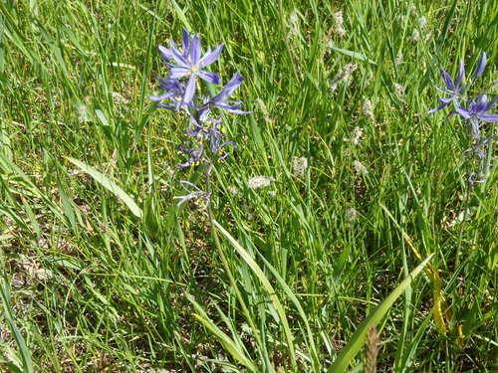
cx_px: 249
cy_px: 186
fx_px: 806
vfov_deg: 26.1
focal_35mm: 56
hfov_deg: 34.3
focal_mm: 10
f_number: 5.1
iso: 125
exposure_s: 1/320
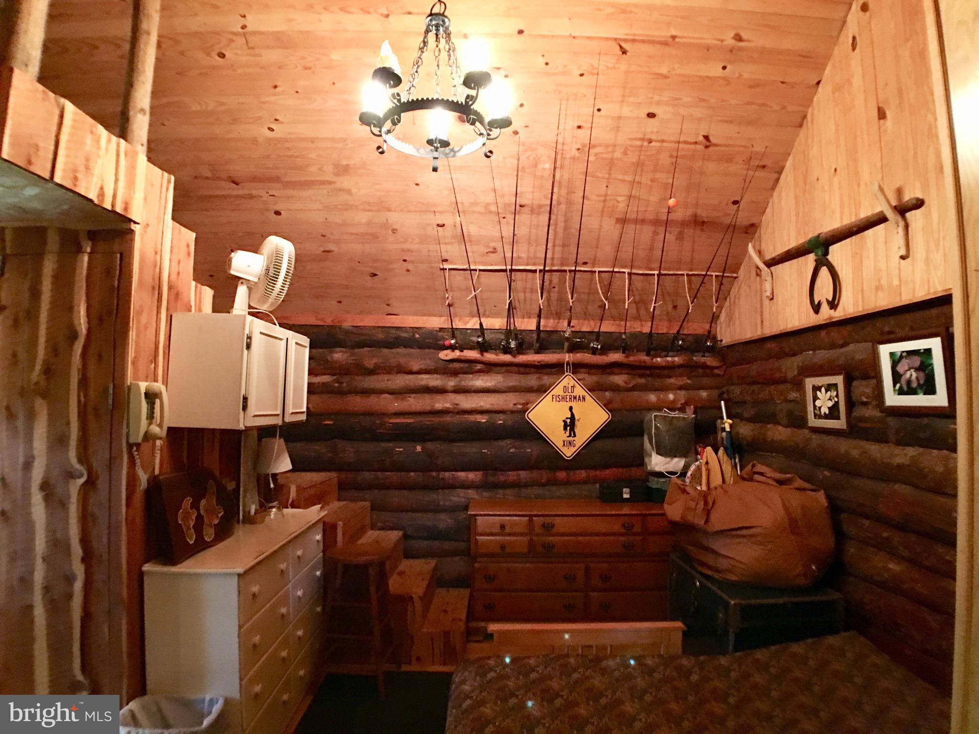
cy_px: 367
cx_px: 490
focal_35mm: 29
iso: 80
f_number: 2.2
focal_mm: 4.15
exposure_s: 1/4
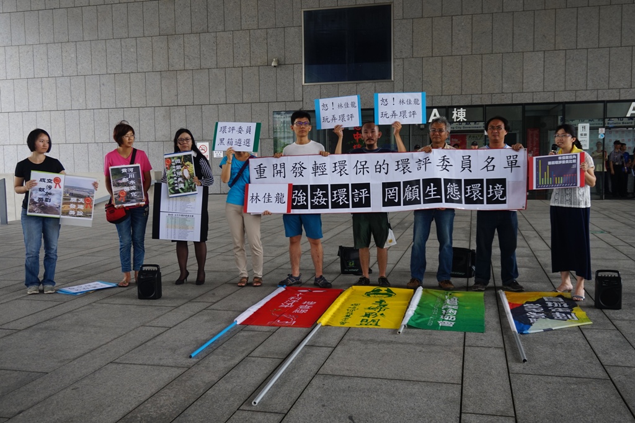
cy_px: 212
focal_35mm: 34
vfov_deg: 38.3
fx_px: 608
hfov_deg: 55.1
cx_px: 318
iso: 100
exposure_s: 1/60
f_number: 5
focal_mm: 23
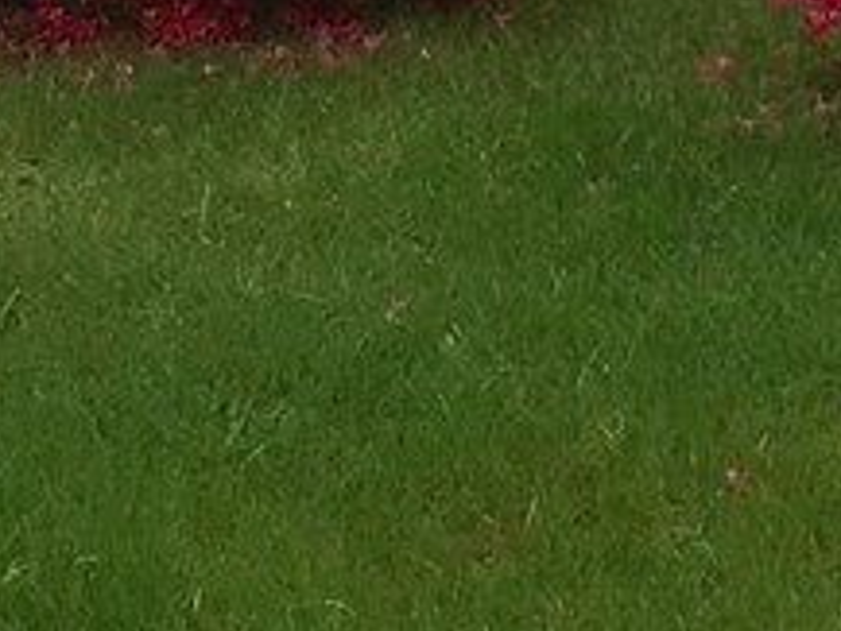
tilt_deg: -7.6
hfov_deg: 14.2
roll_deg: +2.1
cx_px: 818
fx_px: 3330
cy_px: -410
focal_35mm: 137
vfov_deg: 10.4
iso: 32
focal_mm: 4.15
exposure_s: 1/1199
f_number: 2.2
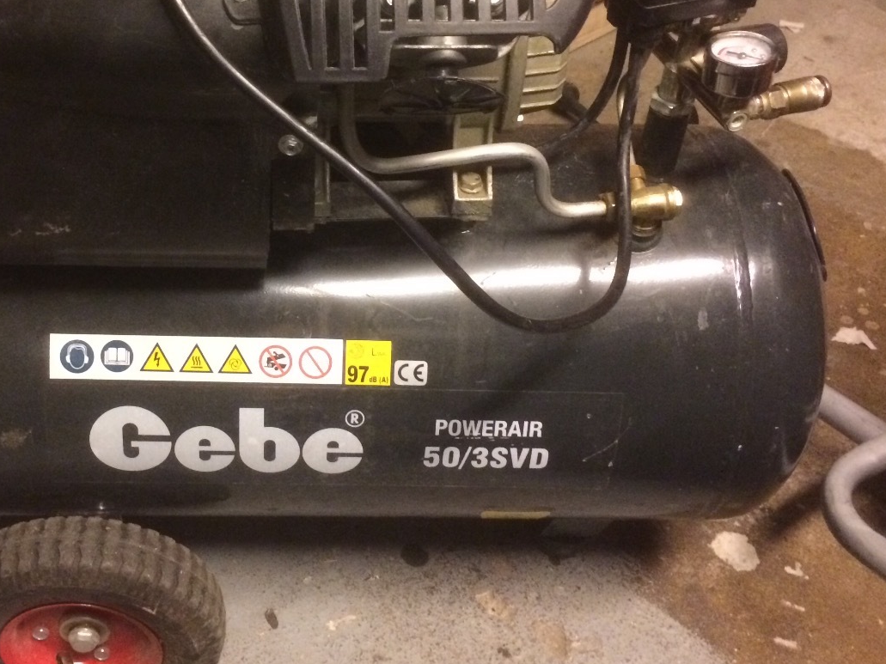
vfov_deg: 31.9
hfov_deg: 41.4
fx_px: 1152
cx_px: 278
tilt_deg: -42.0
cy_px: 222
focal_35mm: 45
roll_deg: -0.5
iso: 400
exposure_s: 1/17
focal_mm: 4.15
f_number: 2.2
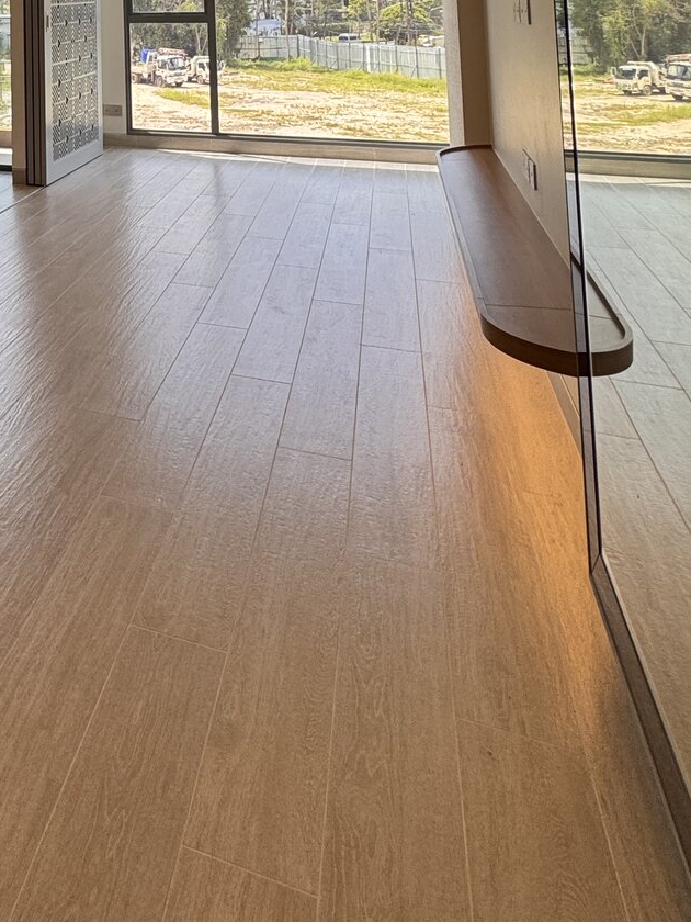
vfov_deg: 44.5
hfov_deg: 39.8
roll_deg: +1.2
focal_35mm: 32
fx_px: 852
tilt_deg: +4.8
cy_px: -74
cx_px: 31
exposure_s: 1/197
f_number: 2.2
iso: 40
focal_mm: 2.22
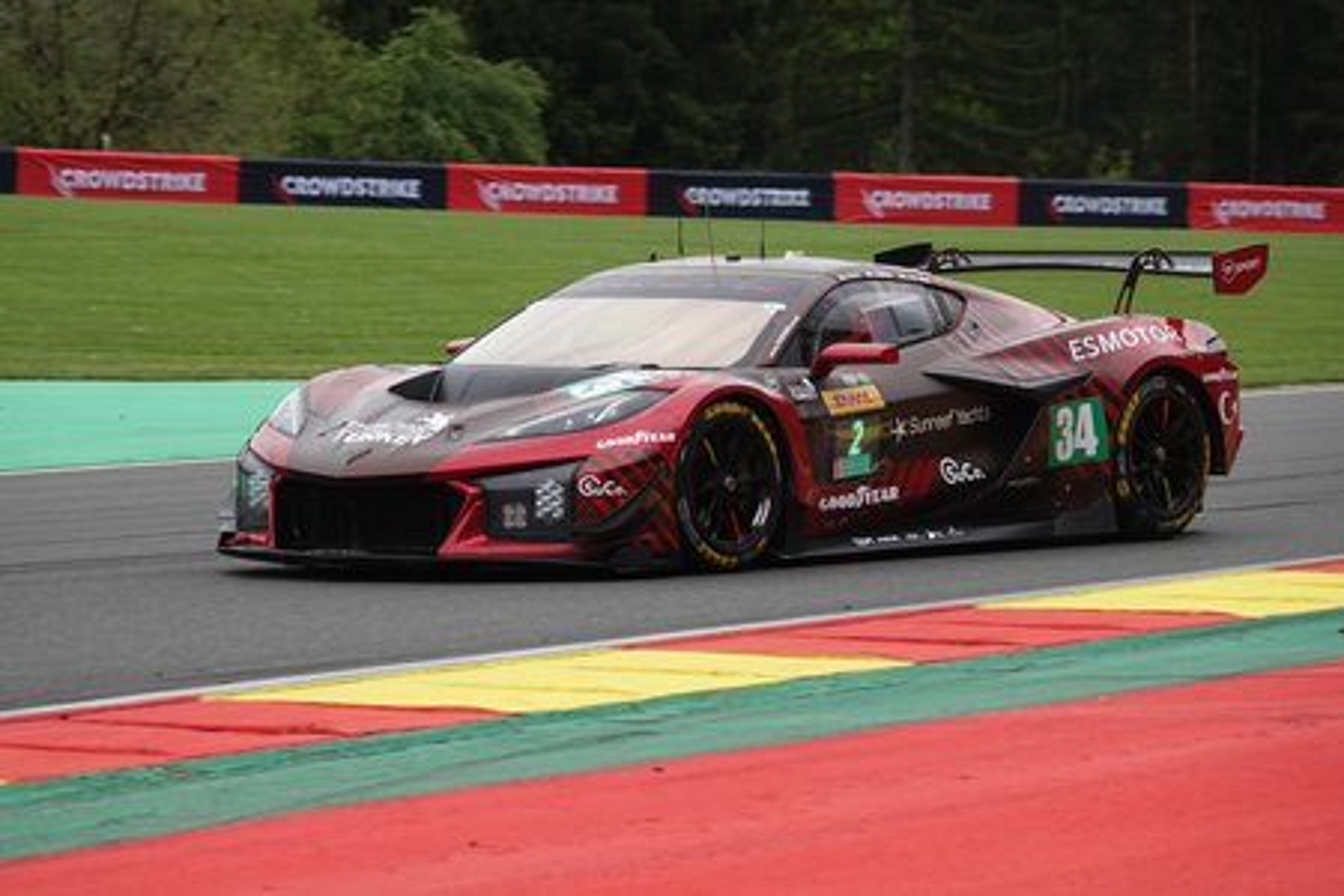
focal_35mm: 200
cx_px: 672
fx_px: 7466
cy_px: 448
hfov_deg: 10.3
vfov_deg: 6.9
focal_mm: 73.24
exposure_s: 1/800
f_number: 4
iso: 160
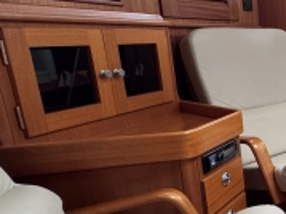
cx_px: 417
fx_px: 355
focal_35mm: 43
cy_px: 119
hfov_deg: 29.3
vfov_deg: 33.5
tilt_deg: -13.6
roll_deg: -0.6
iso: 320
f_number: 2.2
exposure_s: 1/80
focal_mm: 2.22
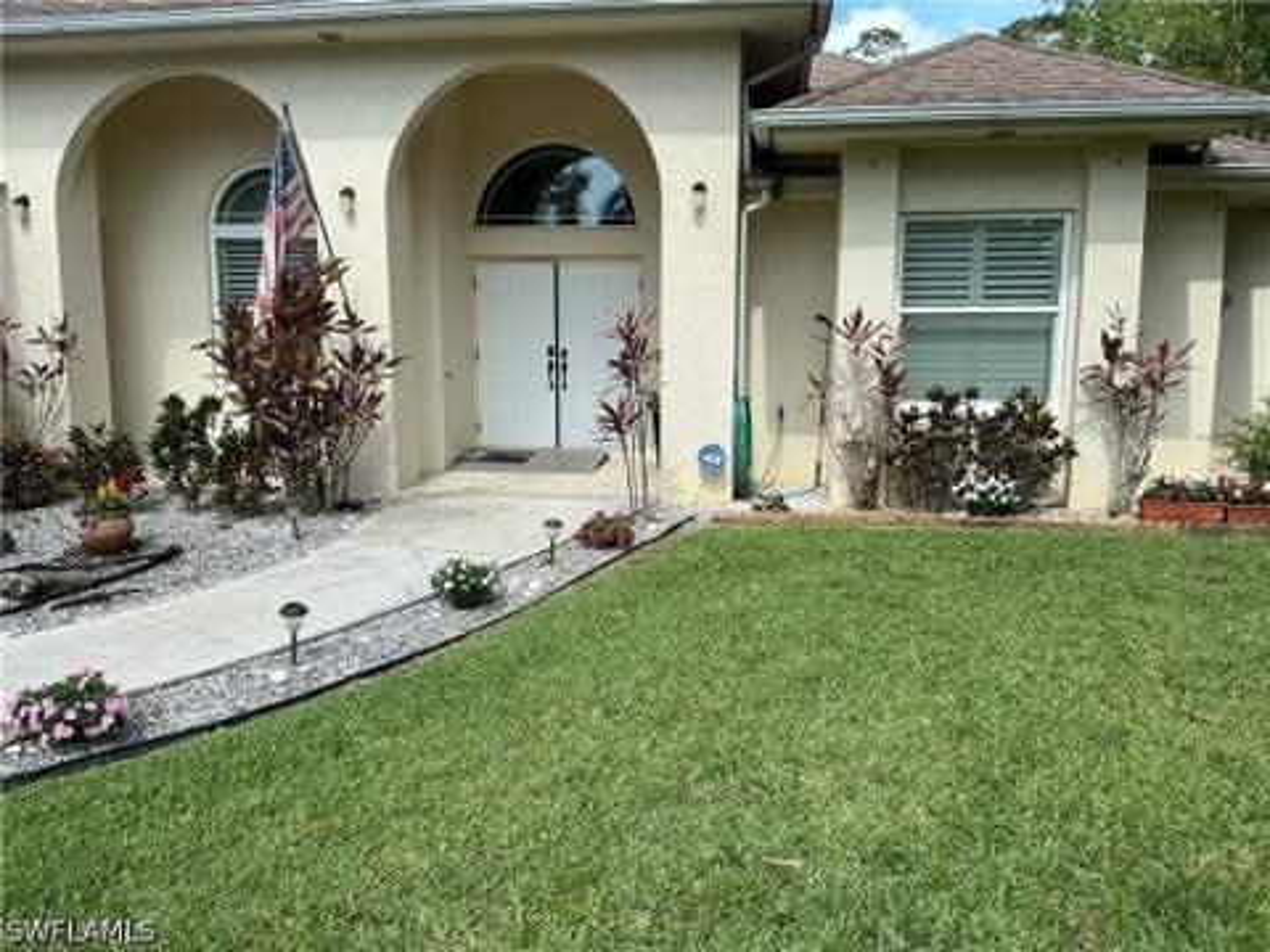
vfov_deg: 48.2
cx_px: 635
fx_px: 1064
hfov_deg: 61.7
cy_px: 476
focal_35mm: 29
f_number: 1.8
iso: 25
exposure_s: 1/1121
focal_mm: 3
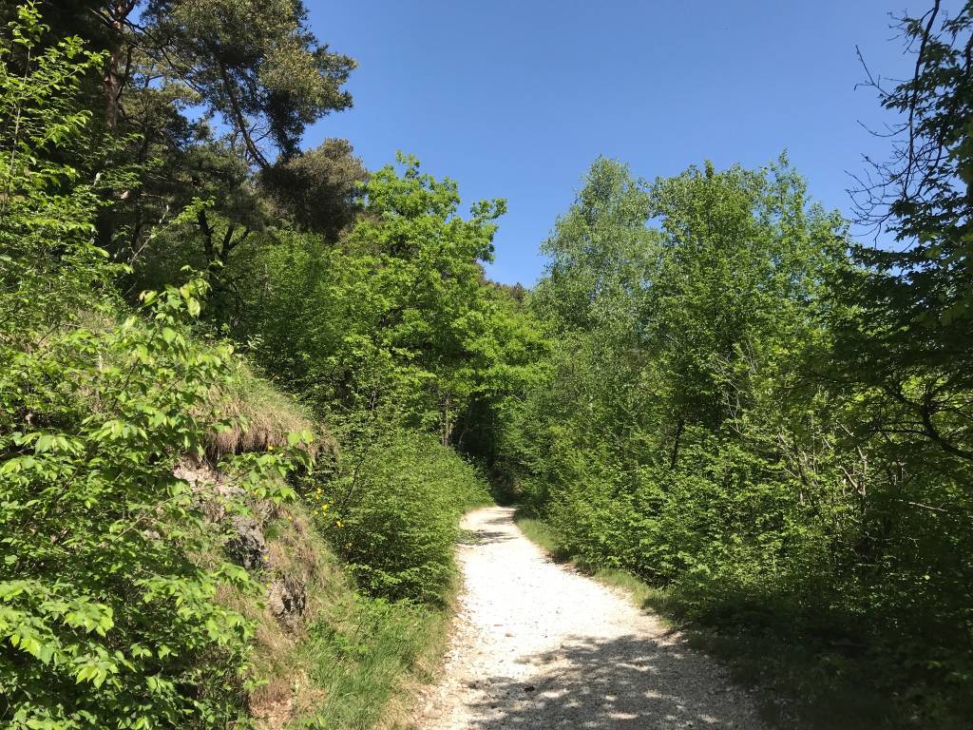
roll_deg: +0.2
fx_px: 787
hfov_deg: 63.4
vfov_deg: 49.7
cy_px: 365
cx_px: 486
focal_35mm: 28
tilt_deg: +12.9
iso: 20
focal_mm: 3.99
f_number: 1.8
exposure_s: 1/1350
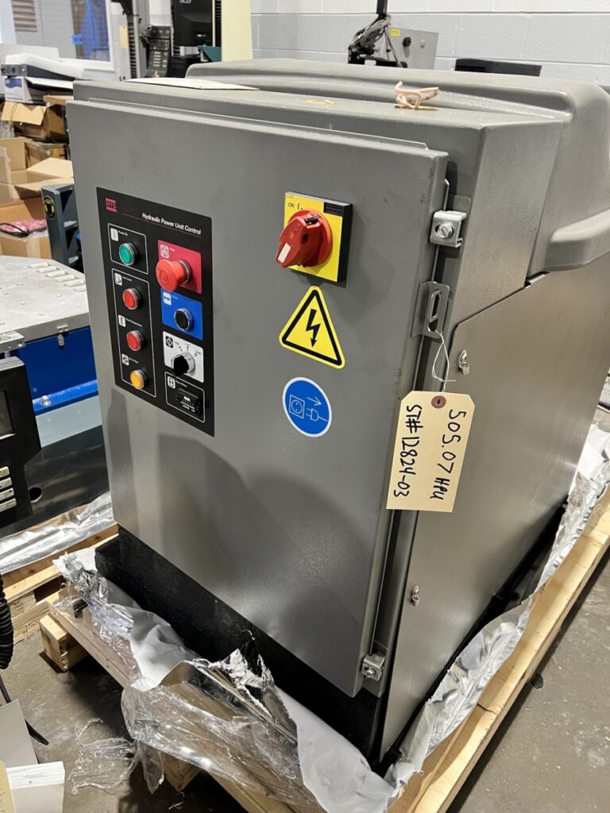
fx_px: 611
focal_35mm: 26
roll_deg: -3.9
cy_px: 406
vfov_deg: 67.3
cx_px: 305
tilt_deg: -29.0
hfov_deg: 53.1
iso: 160
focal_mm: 5.7
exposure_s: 1/60
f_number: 1.5
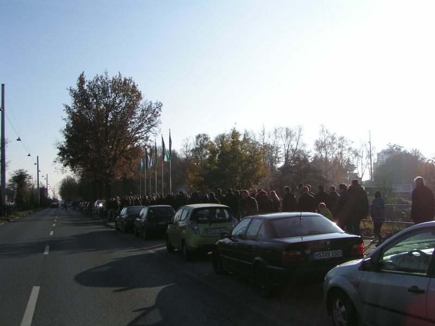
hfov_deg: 49.0
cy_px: 163
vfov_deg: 37.7
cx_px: 218
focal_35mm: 38
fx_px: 478
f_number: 5.6
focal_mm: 5.8
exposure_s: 1/800
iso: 50
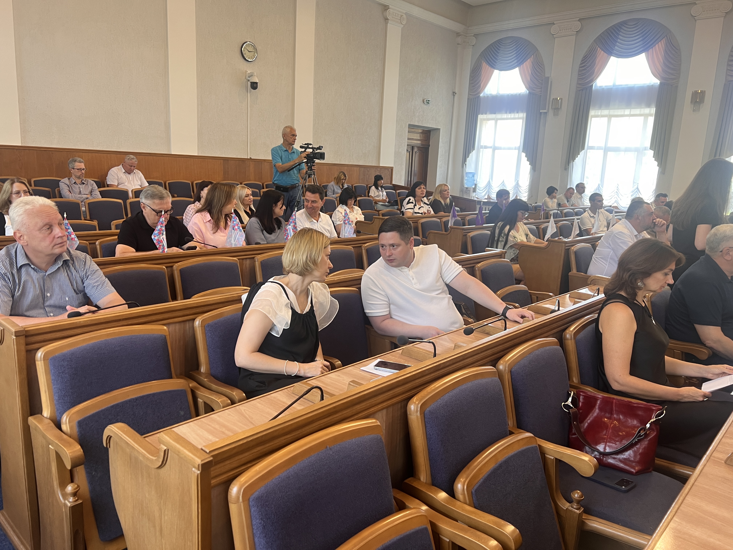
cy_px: 275
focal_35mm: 26
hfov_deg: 67.3
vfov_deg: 53.1
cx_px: 366
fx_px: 551
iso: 64
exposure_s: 1/50
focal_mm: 5.7
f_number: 1.5
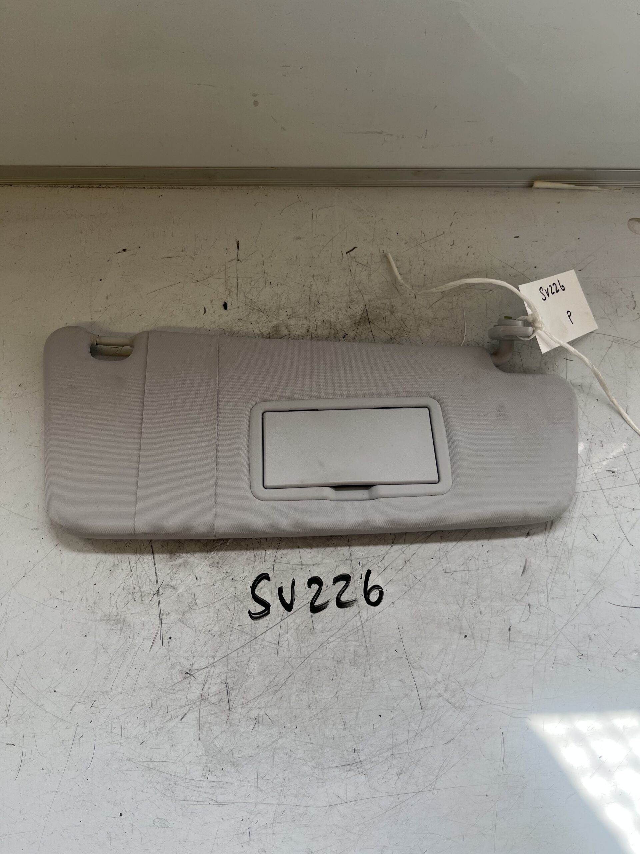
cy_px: 427
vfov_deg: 67.3
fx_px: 641
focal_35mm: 26
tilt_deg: -63.7
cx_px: 320
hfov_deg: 53.1
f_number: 1.6
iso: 40
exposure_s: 1/282
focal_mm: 5.1
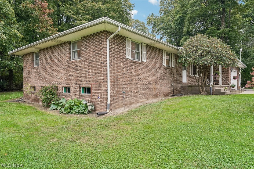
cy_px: 84
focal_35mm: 24
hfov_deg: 73.8
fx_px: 169
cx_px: 127
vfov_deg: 53.1
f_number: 4
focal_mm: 24
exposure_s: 1/30
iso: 200
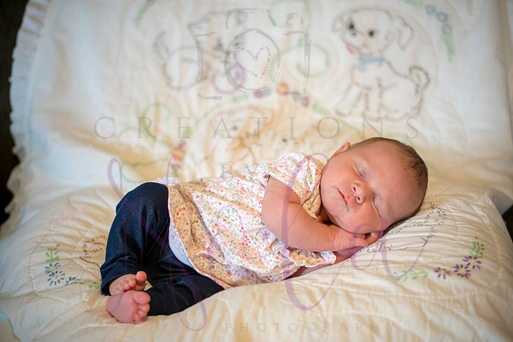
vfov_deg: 27.0
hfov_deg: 39.6
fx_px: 713
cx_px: 256
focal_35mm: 50
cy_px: 171
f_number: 2.2
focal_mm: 50
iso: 800
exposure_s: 1/100
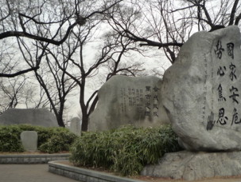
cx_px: 121
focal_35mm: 46
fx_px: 321
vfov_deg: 31.6
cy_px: 101
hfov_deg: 41.2
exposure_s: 1/250
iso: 160
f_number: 2.8
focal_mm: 4.4
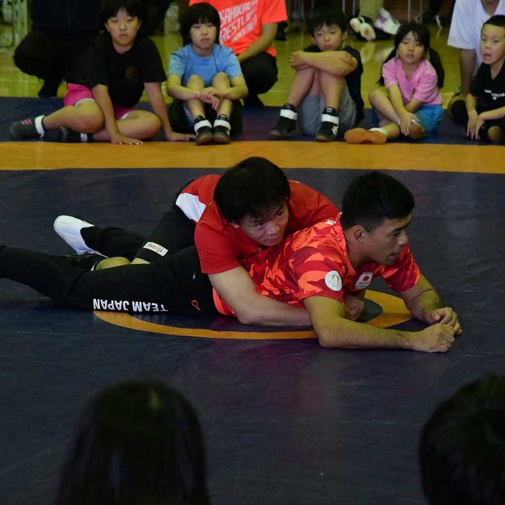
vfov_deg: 11.3
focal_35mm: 154
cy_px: 252
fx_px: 2542
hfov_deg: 11.3
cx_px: 269
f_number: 5.6
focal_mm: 80
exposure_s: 1/500
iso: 10000
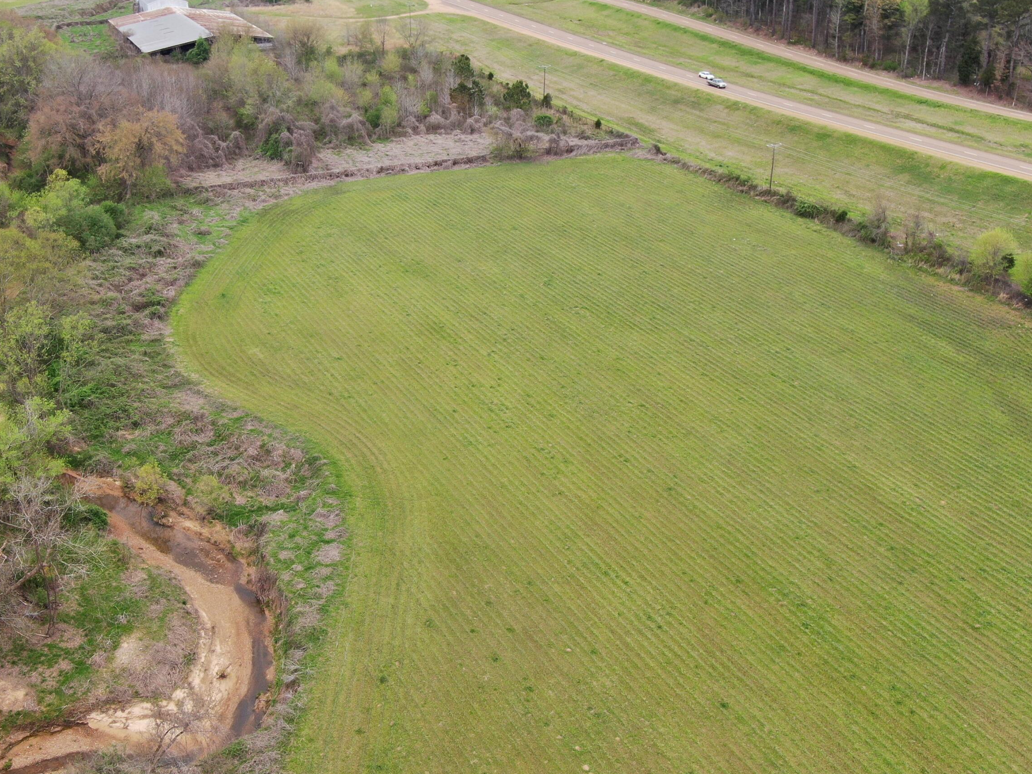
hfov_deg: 44.8
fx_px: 1252
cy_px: 380
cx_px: 520
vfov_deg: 34.3
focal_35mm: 42
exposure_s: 1/120
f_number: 3.1
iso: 110
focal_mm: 5.45
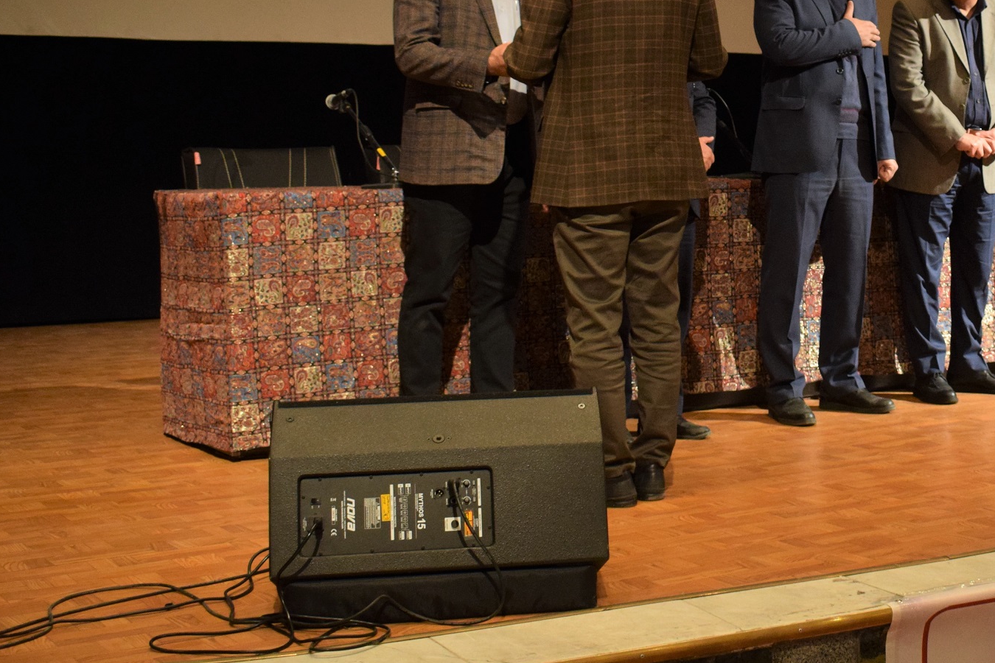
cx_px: 828
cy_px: 163
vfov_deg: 21.1
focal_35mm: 64
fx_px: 1769
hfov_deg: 30.5
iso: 1600
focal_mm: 24
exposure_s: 1/50
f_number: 4.5
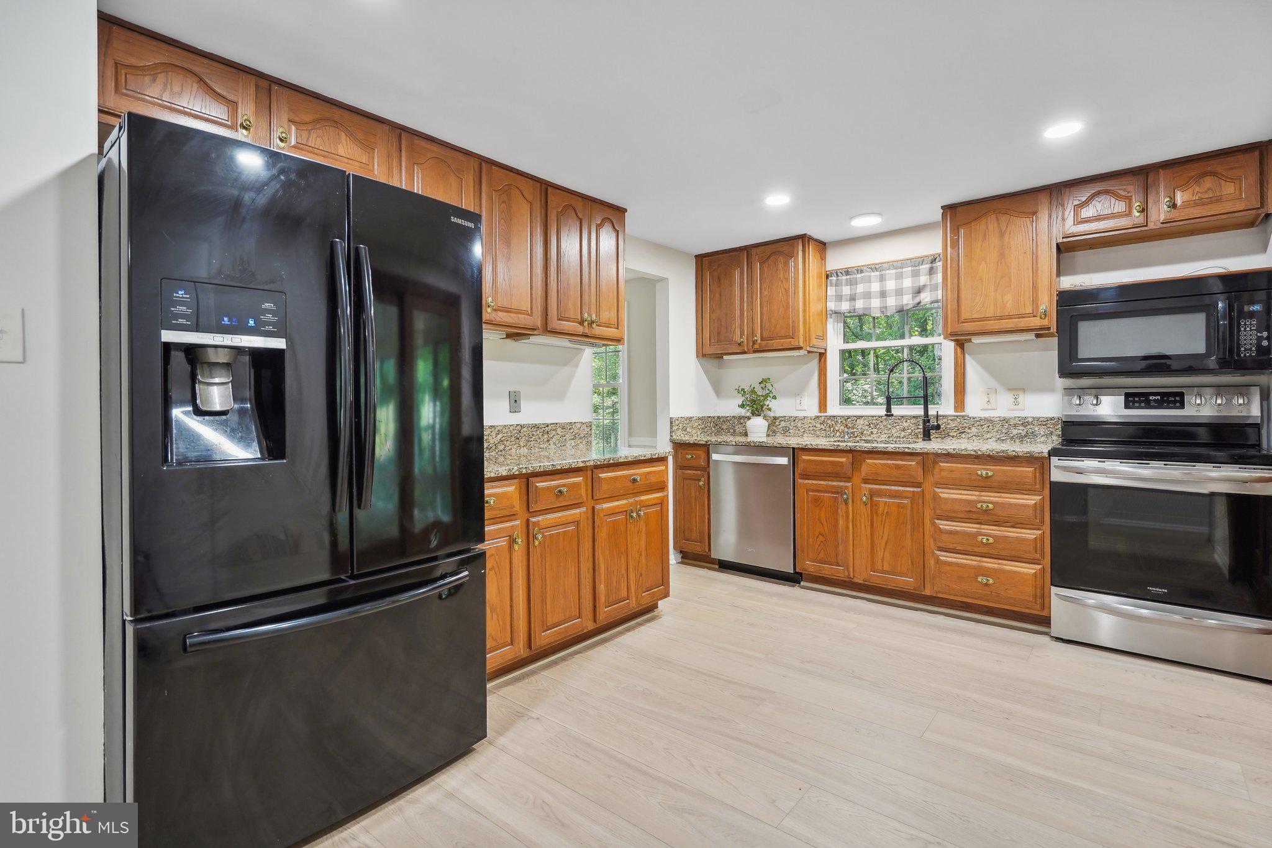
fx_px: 565
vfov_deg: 73.7
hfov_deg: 96.7
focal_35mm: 16
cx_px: 636
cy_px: 424
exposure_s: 1/25
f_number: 5
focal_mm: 16
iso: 640
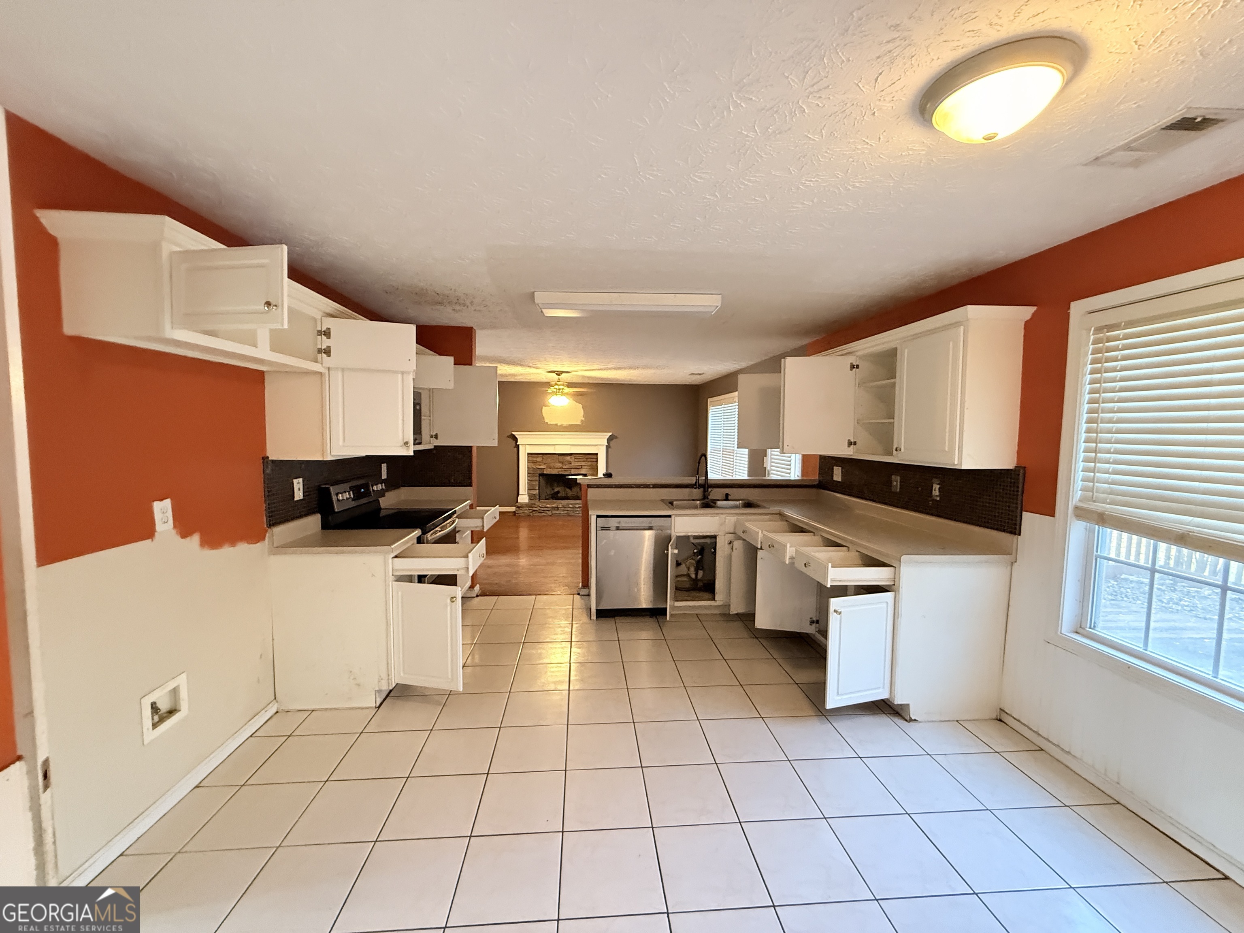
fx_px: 503
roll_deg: +0.2
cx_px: 622
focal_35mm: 14
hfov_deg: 102.1
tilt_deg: -2.5
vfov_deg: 85.7
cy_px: 466
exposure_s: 1/60
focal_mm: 2.22
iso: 640
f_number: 2.2
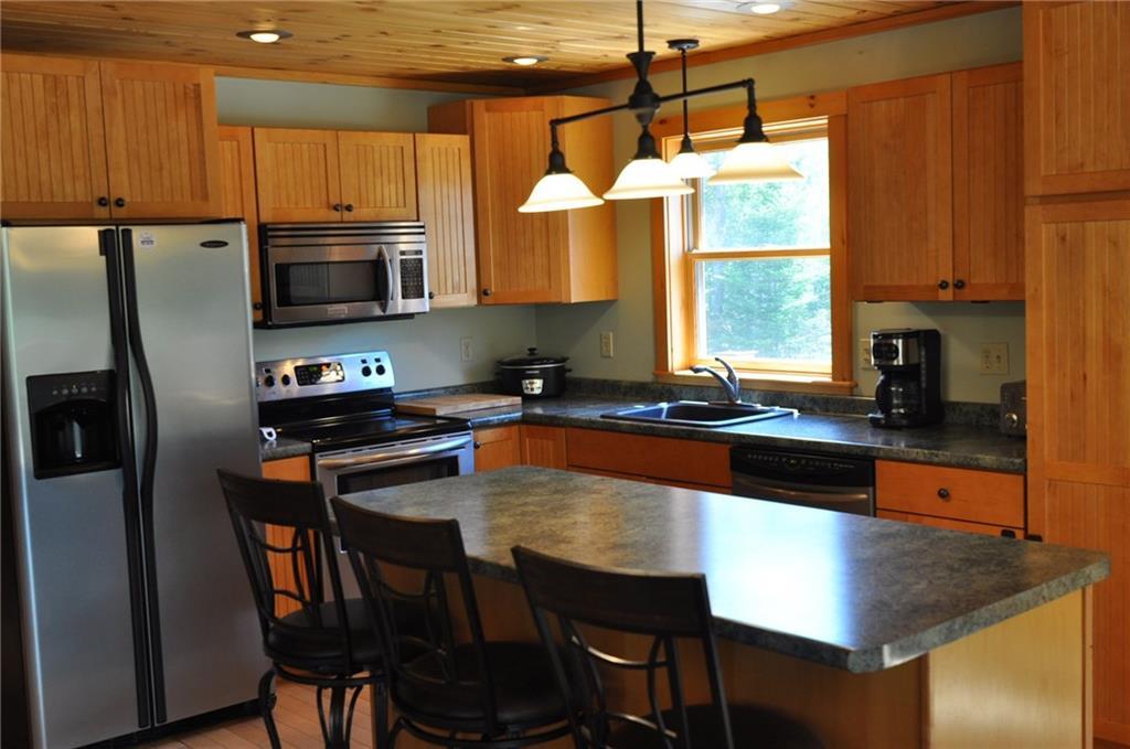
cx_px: 565
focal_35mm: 40
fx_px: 1269
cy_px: 374
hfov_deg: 48.0
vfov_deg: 32.9
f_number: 4
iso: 400
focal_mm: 27
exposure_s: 1/60
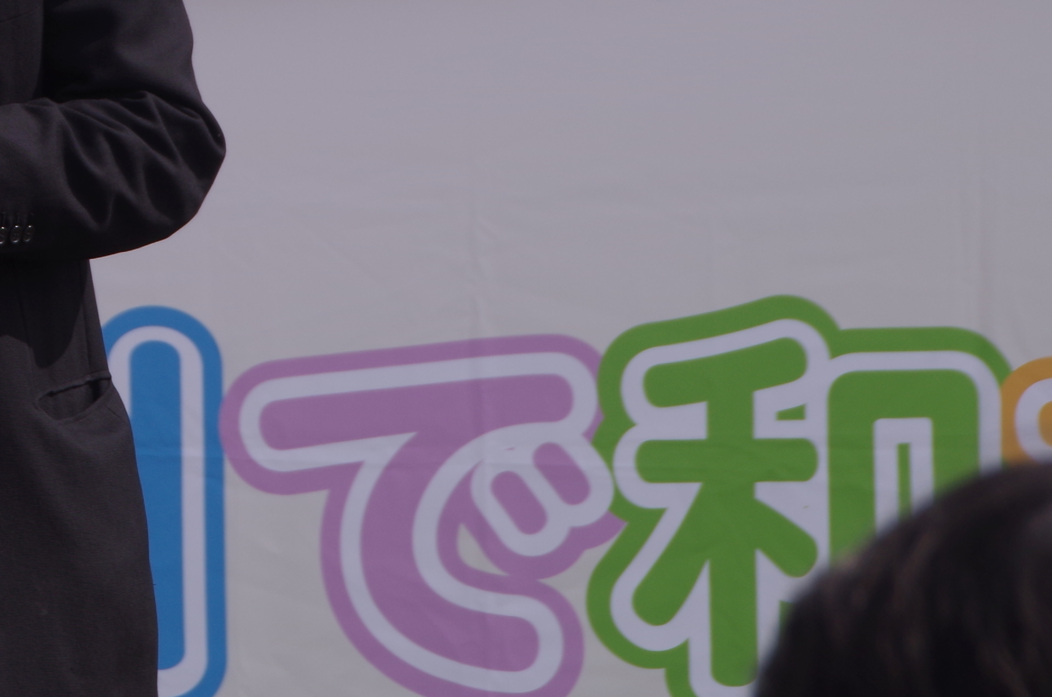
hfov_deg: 4.1
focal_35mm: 508
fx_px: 14814
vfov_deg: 2.7
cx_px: -197
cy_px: -154
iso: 100
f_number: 8
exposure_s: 1/320
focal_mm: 128
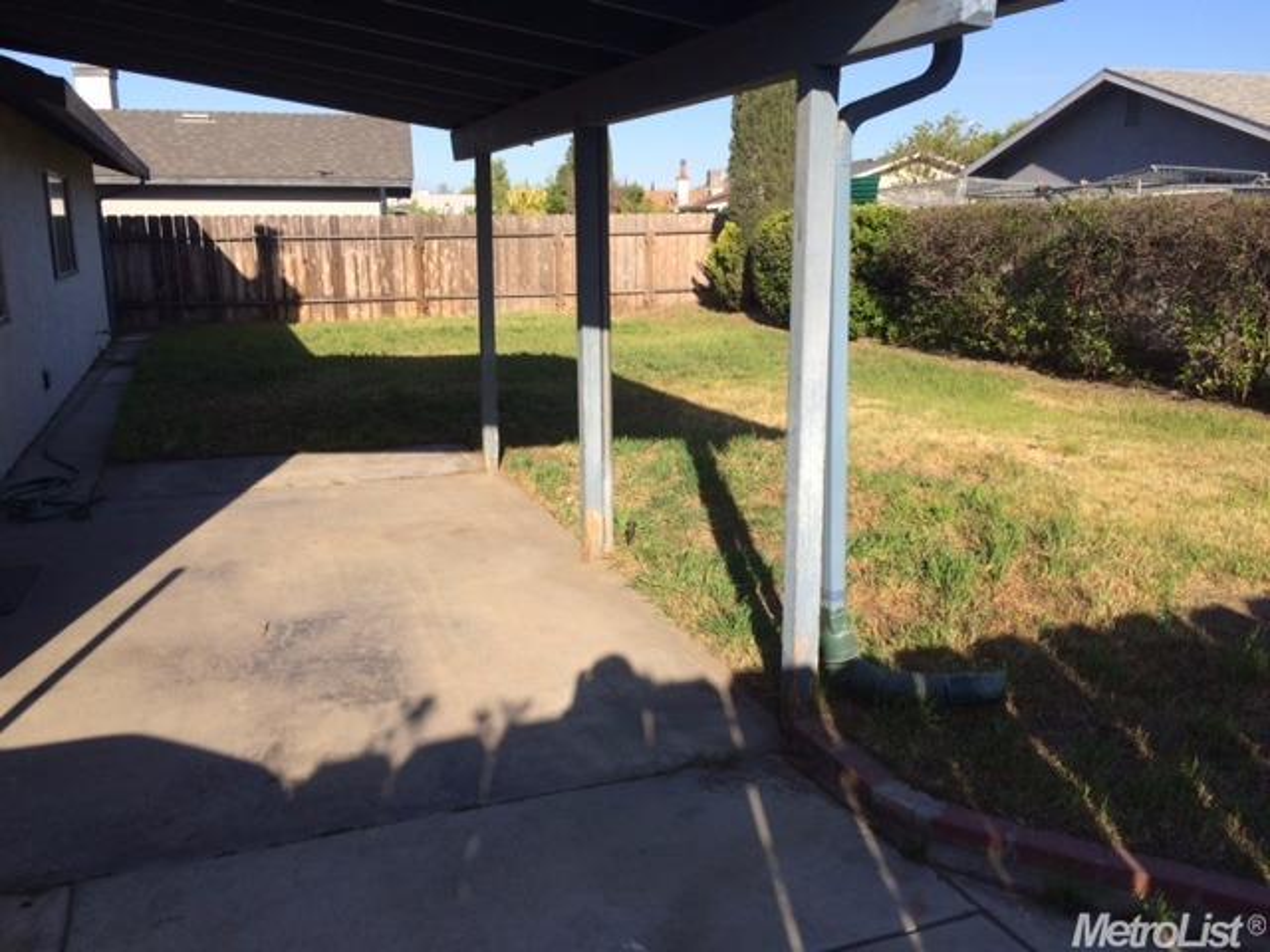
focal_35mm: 29
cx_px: 635
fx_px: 1064
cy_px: 476
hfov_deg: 61.7
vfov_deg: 48.2
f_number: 2.2
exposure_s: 1/1414
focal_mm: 4.15
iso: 32
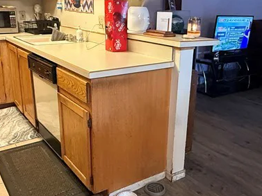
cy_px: 88
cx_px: 138
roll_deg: -1.2
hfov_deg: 48.9
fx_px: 288
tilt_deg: -15.7
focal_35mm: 38
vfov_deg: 37.7
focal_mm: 2.22
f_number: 2.2
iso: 800
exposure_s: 1/60
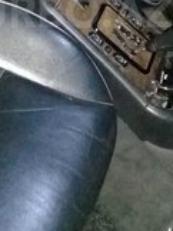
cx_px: 61
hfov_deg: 15.5
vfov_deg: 20.2
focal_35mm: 95
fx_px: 635
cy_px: 11
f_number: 2.2
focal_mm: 3.3
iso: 1250
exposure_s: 1/15
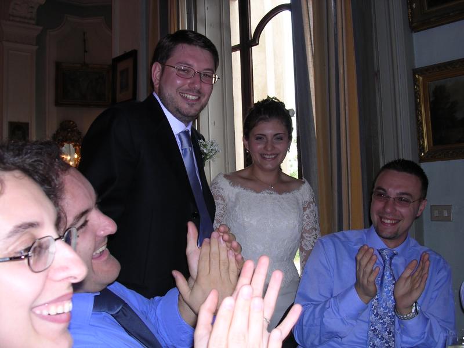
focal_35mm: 38
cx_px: 232
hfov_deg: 49.0
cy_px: 174
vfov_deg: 37.7
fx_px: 509
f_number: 2.8
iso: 100
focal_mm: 5.8
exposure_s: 1/60.1
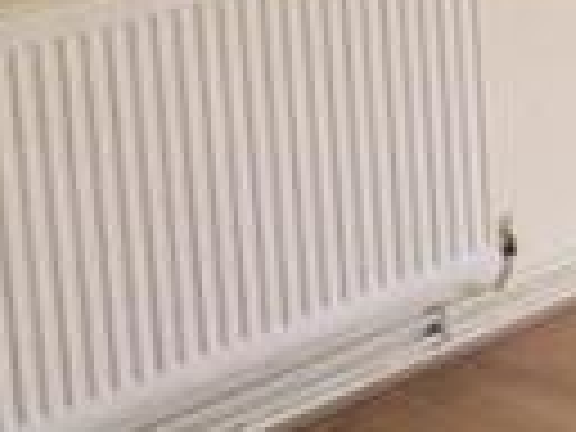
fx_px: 2196
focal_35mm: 132
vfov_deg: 10.8
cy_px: -232
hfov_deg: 13.0
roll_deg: +0.9
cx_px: 1145
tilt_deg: -9.2
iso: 32
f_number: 2.2
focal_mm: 4.15
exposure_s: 1/33
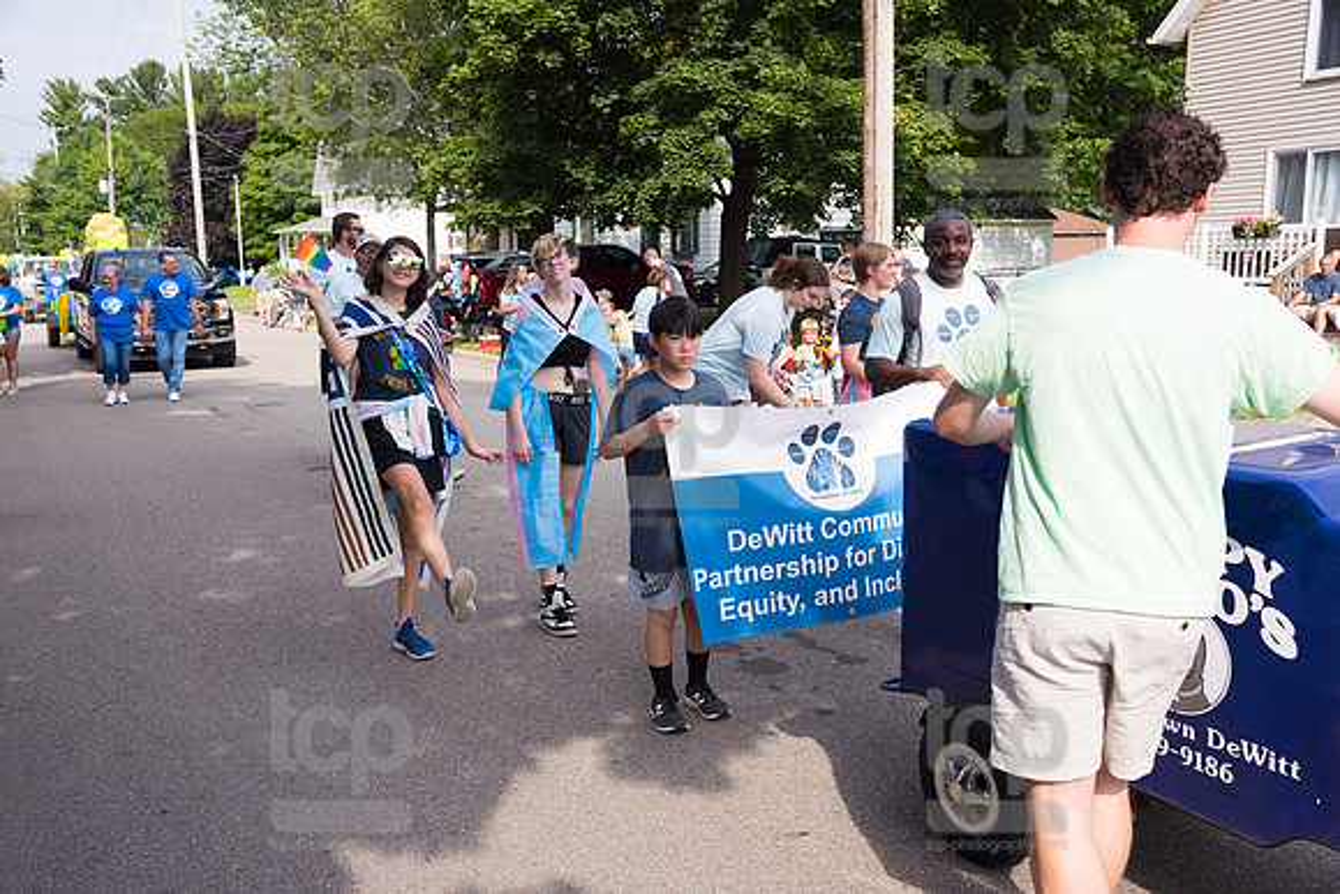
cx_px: 670
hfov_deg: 55.8
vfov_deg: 38.9
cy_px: 447
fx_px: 1266
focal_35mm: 34
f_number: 6.3
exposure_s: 1/500
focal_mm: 34
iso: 220
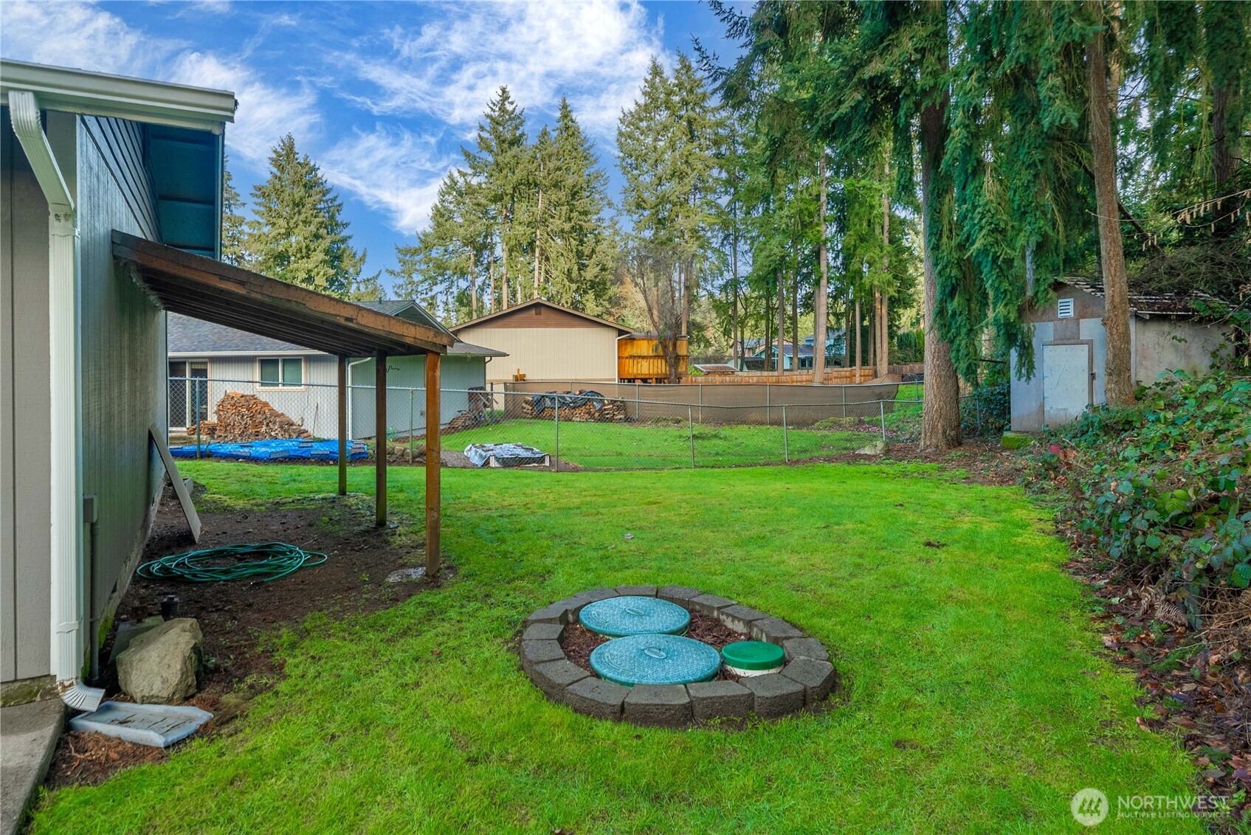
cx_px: 626
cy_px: 418
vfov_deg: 62.0
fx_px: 695
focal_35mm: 20
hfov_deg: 83.9
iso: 250
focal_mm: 20
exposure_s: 1/30
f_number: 7.1
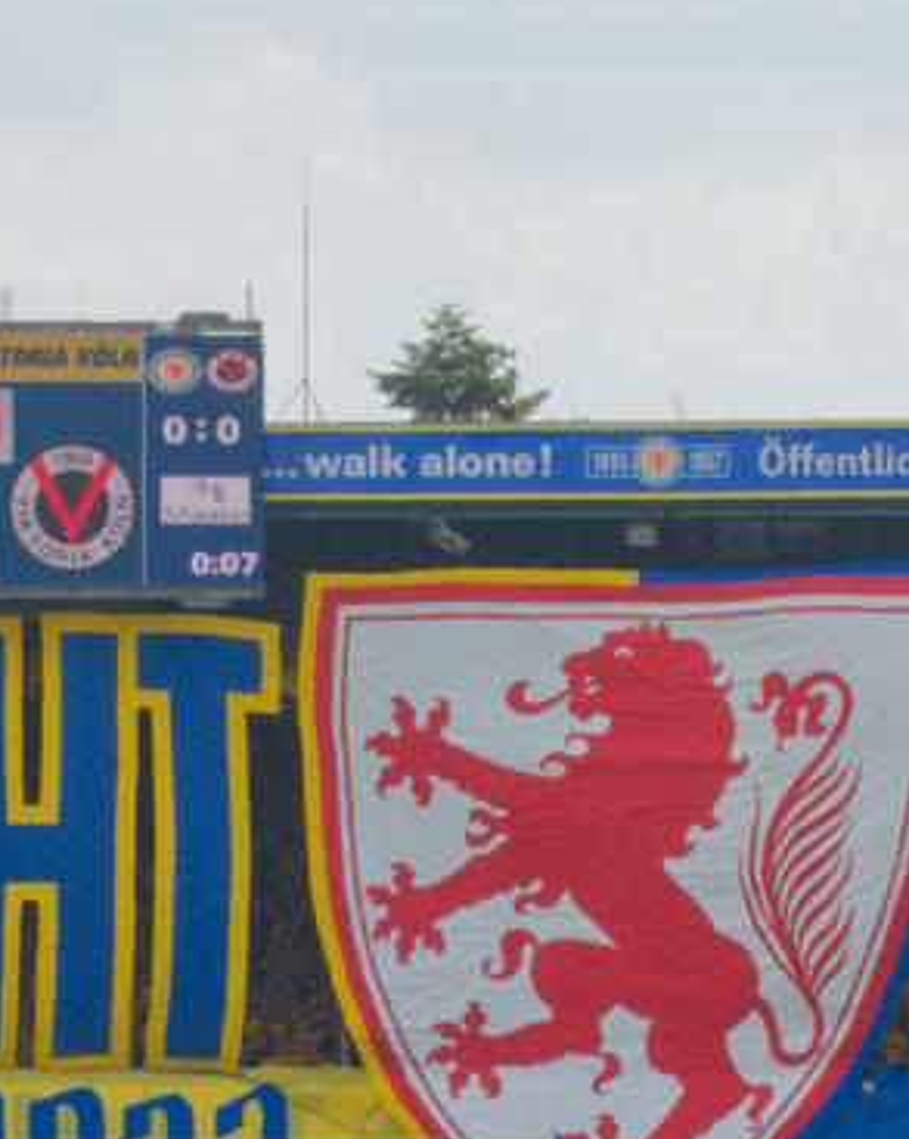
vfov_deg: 5.7
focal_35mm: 341
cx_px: 589
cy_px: 928
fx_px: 11482
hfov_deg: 4.5
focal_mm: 40.7
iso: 400
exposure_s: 1/640
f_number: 8
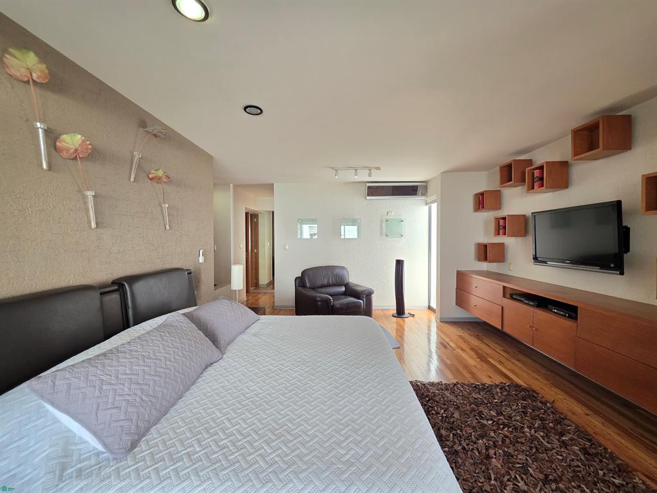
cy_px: 246
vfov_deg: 89.9
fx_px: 247
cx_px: 328
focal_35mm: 13
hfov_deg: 106.2
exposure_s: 1/120
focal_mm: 2.2
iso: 200
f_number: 1.9
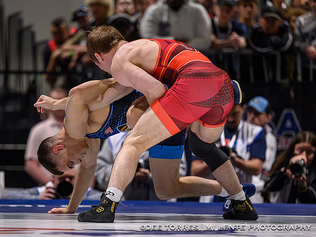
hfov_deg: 7.8
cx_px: 96
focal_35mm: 254
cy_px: 148
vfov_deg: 5.9
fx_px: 2319
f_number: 2.8
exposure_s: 1/800
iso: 9000
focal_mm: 160
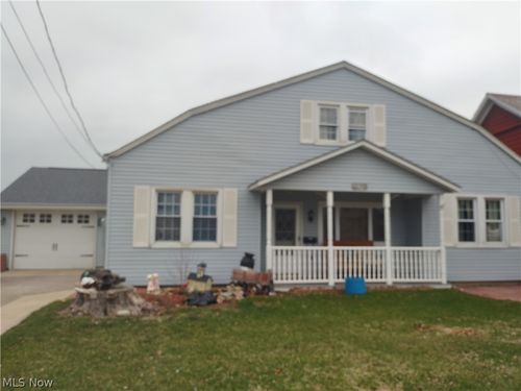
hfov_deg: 69.4
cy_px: 196
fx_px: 376
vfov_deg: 54.9
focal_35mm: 25
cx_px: 260
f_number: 1.79
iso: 50
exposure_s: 1/321
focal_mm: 4.7
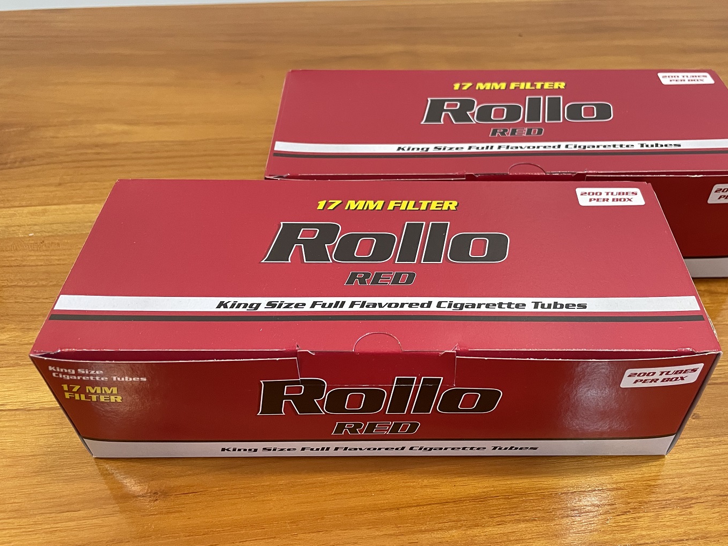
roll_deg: -0.6
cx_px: 416
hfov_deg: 58.1
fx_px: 652
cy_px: 255
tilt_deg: -43.7
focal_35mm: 31
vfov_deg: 45.4
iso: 500
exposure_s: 1/60
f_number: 1.6
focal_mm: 4.2
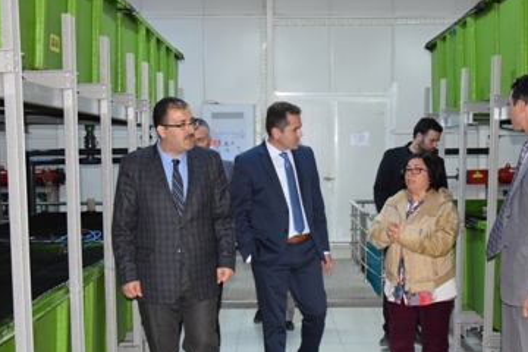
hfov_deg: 35.6
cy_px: 213
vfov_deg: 24.1
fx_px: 821
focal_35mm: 56
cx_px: 302
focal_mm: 30
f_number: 4.2
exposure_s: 1/60
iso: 2200
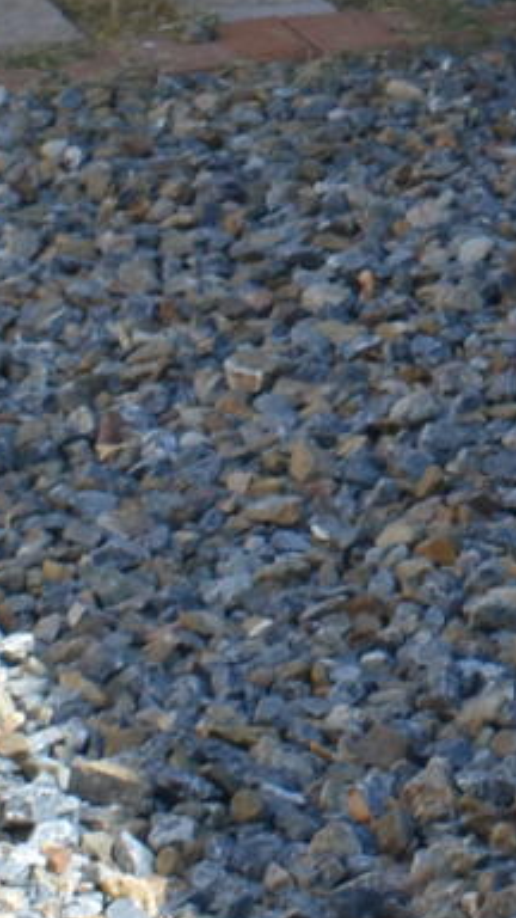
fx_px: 5376
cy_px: -963
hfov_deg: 5.2
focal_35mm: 221
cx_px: 1486
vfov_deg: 9.1
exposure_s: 1/250
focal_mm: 18
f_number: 8
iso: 180
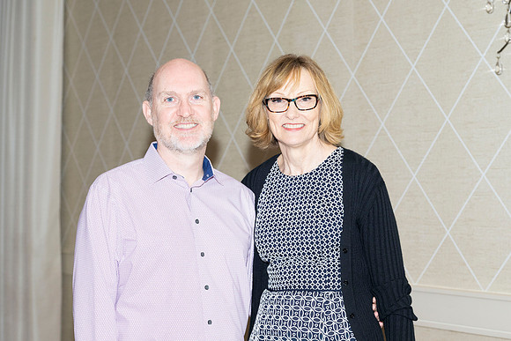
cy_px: 174
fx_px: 1244
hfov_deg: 23.2
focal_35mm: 88
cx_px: 274
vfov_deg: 15.6
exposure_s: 1/160
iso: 800
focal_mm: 75
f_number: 5.6
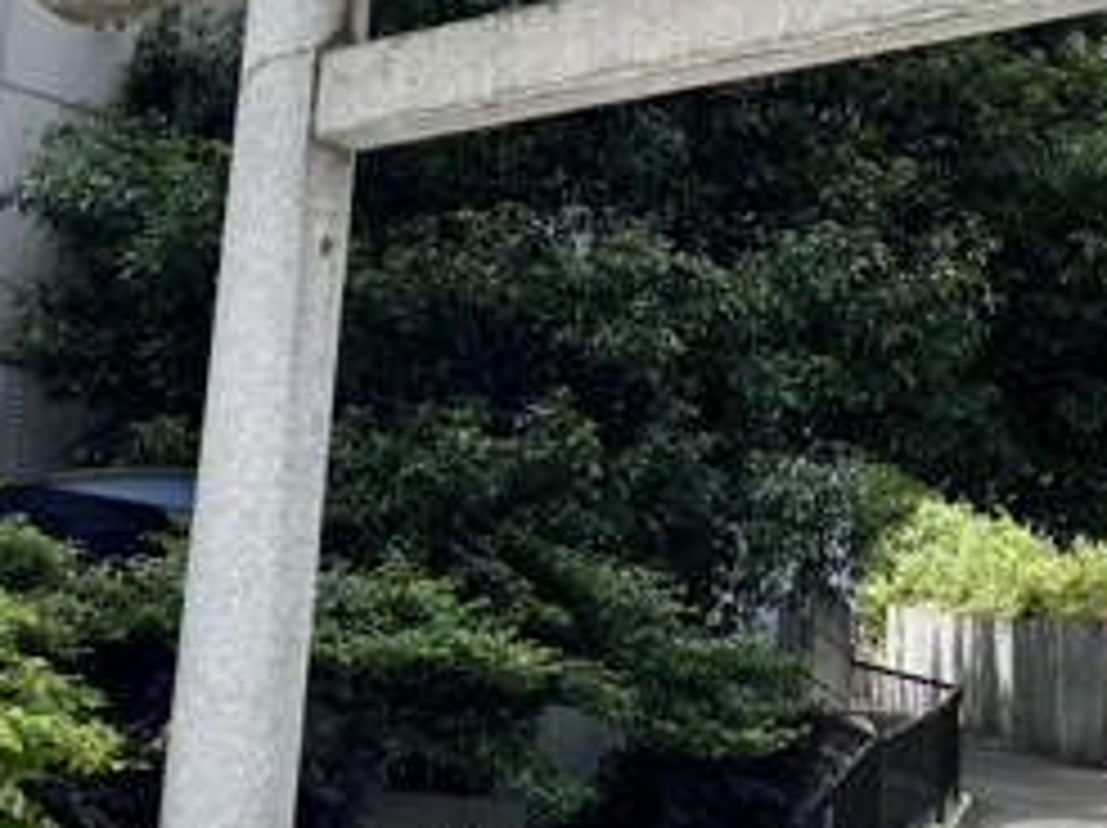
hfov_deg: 24.5
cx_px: 1238
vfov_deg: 19.8
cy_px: 493
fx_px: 2364
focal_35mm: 74
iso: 50
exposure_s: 1/1164
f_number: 1.6
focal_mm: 5.96
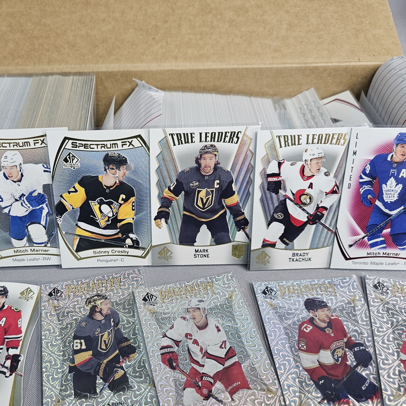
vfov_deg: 51.1
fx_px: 425
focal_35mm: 32
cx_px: 142
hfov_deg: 50.4
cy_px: 218
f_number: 1.7
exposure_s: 1/120
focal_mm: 6.3
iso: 200
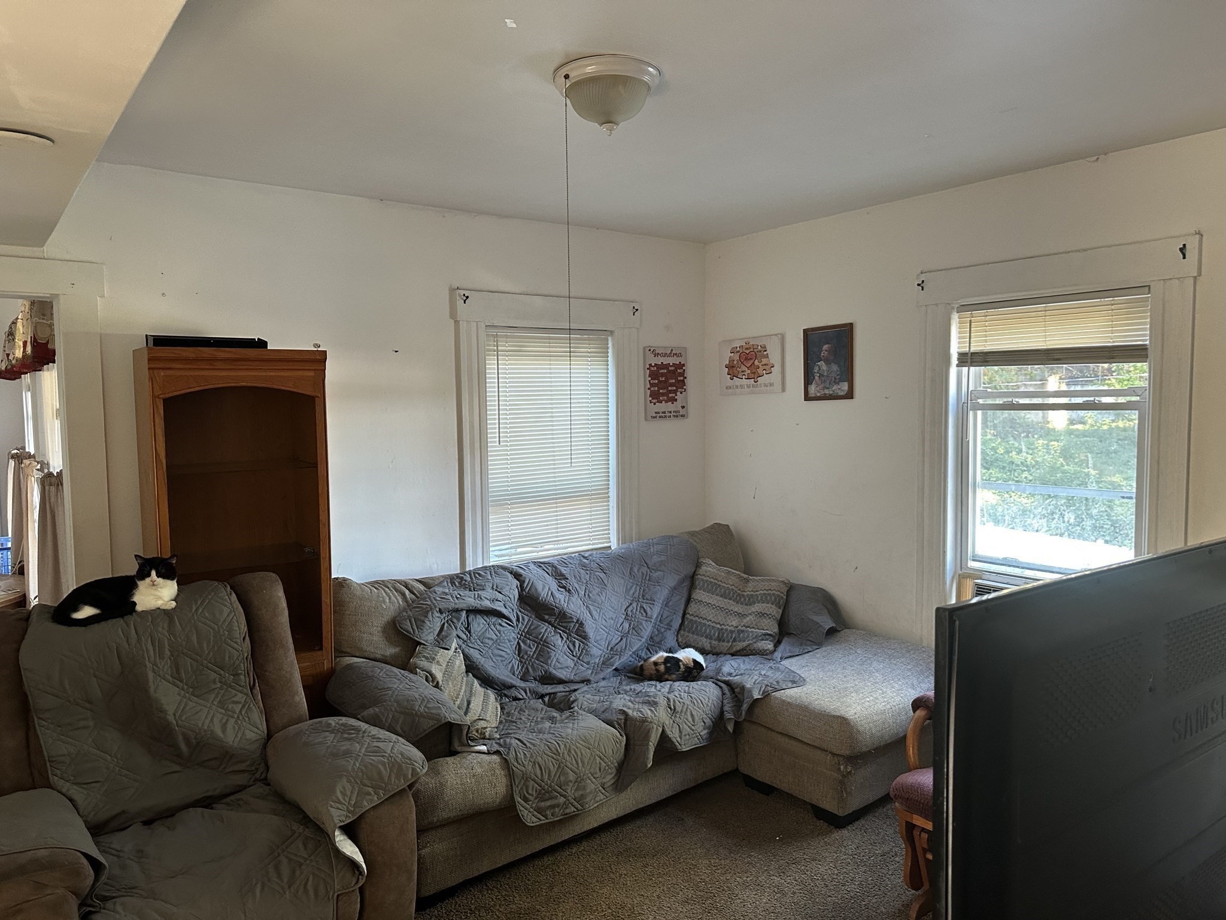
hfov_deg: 71.6
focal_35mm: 24
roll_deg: +0.3
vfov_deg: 56.8
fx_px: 850
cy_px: 460
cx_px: 613
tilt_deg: -3.3
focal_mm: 6.86
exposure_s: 1/60
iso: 320
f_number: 1.78
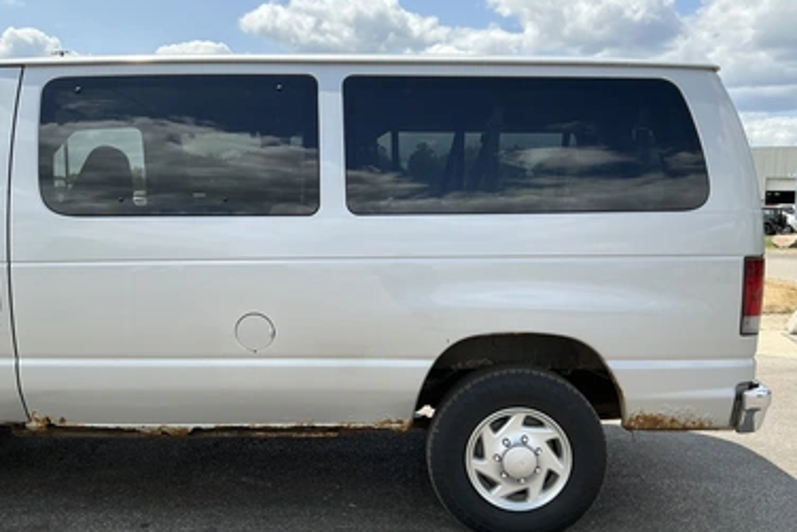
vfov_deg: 42.3
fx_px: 687
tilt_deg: -6.0
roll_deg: -0.2
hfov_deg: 60.3
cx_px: 390
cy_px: 288
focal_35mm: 31
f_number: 1.8
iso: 25
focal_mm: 3
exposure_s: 1/1451
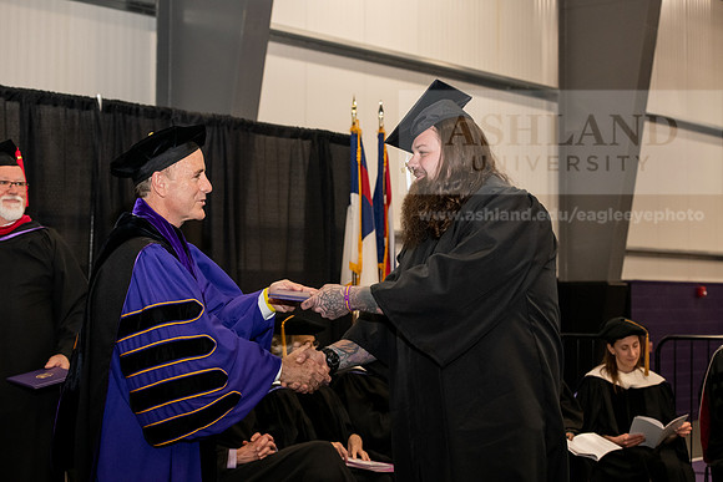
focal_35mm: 70
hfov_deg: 28.8
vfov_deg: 19.5
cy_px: 241
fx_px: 1406
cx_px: 362
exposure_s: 1/200
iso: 2500
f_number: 5.6
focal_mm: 70
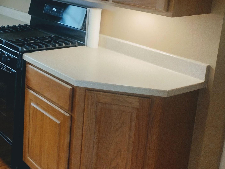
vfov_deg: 24.8
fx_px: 377
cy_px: 34
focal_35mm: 58
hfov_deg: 30.5
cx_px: -8
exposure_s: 1/60
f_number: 1.7
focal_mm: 4.71
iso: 164
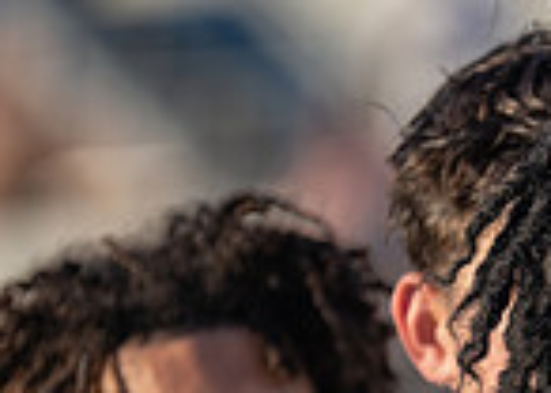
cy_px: 601
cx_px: 755
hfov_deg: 2.6
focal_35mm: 769
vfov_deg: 1.9
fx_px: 12023
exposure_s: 1/1600
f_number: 2.8
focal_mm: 185
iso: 100
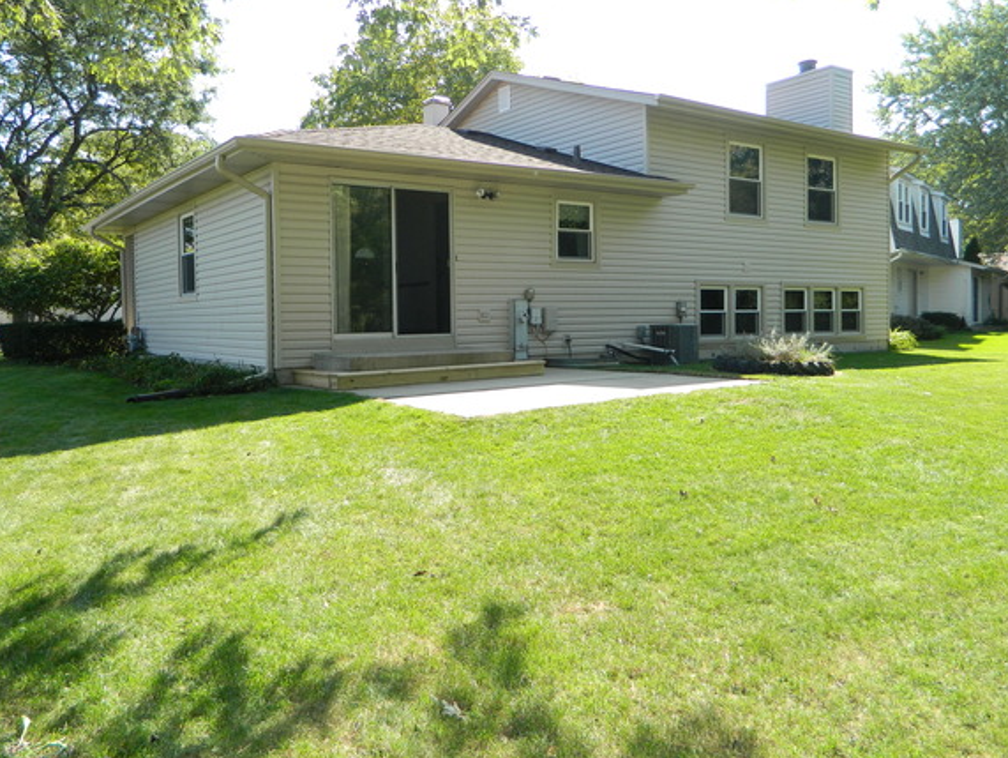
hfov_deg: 63.4
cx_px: 493
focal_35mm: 28
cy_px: 336
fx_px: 816
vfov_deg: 49.7
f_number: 3.1
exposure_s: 1/320
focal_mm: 4.5
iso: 110
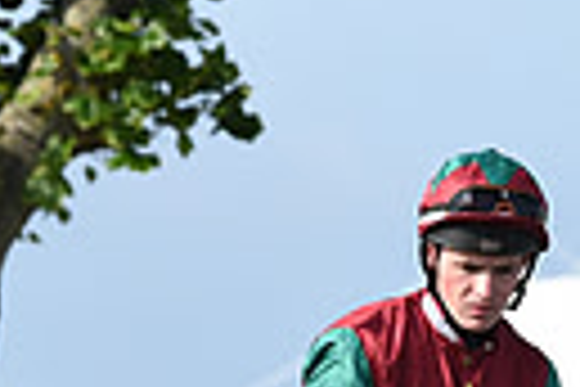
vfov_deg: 1.9
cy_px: 835
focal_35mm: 741
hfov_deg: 2.8
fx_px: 11937
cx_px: 391
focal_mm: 165
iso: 800
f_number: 5.6
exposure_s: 1/3200
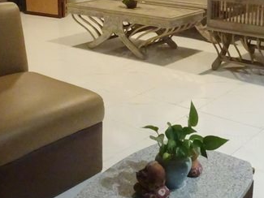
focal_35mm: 59
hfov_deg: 32.7
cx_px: 136
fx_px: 450
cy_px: 20
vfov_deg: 24.1
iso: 2000
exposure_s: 1/30
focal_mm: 4.1
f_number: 4
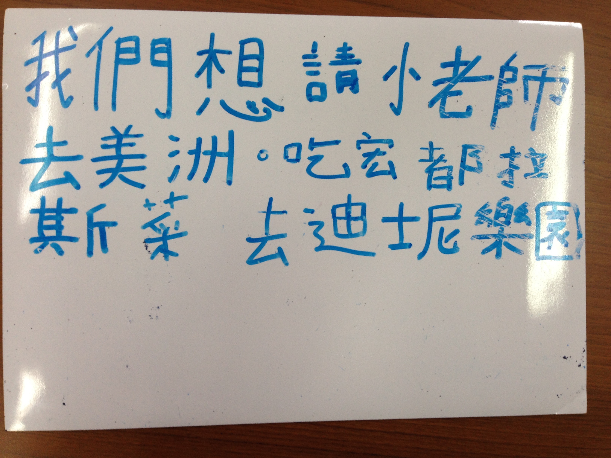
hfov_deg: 55.4
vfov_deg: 42.9
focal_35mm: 33
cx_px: 306
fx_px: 582
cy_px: 229
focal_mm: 4.12
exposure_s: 1/40
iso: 50
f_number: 2.4
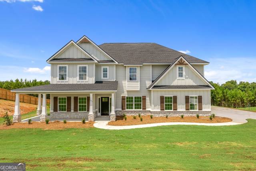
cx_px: 128
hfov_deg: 78.6
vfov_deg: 57.3
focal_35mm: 22
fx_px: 156
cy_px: 86
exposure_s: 1/1600
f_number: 7.1
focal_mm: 22
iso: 640
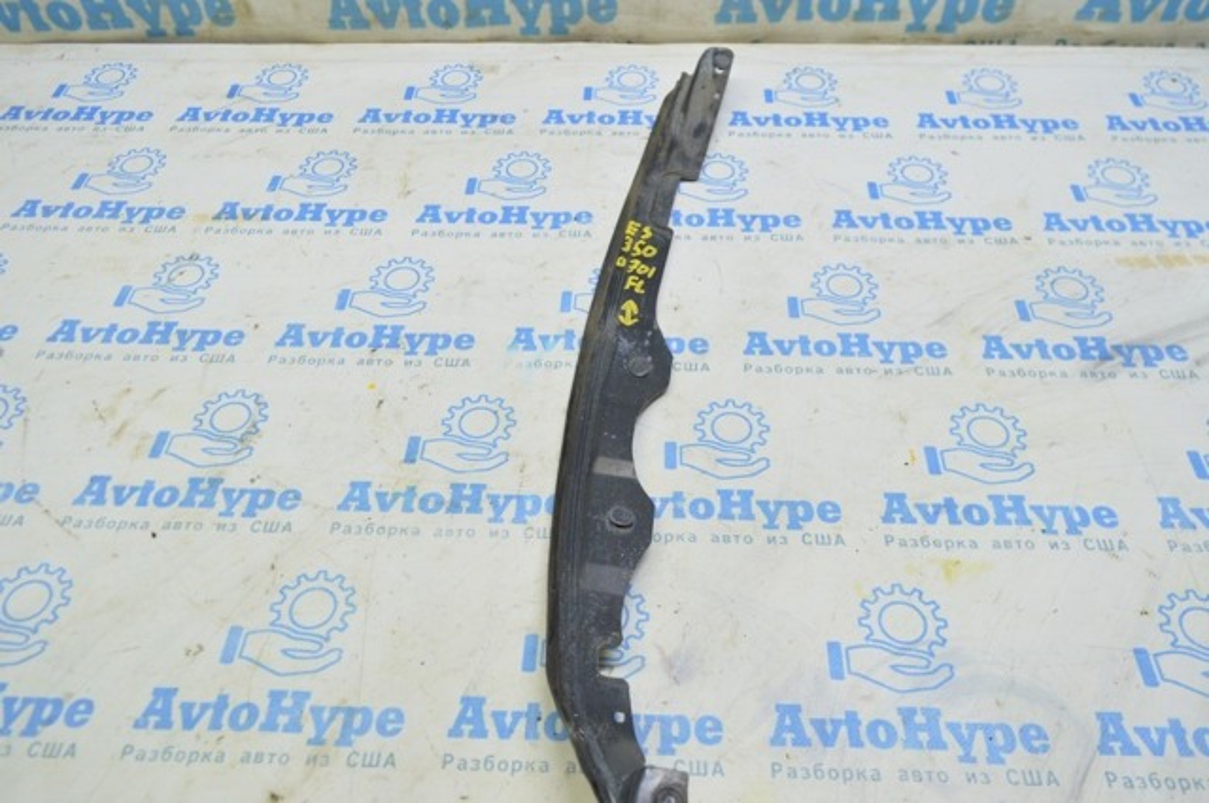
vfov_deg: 47.8
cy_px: 402
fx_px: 906
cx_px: 604
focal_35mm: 27
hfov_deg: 67.4
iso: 400
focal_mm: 18
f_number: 5.6
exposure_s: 1/20
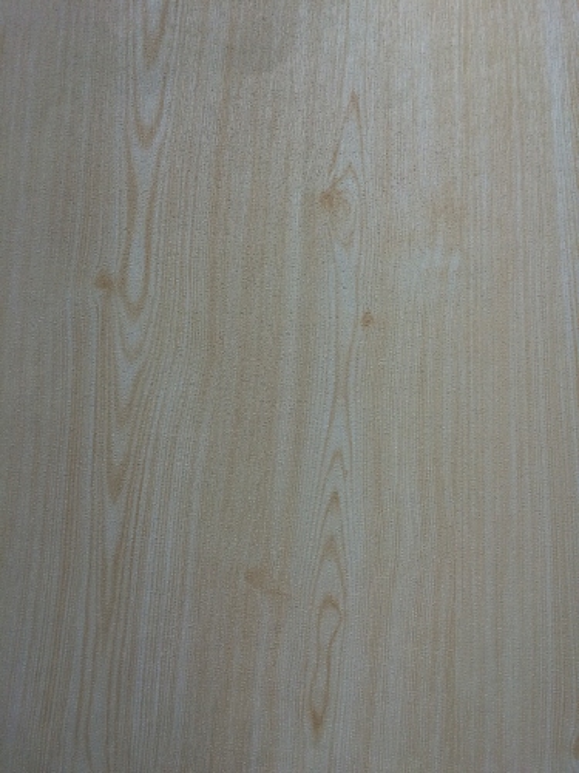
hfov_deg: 48.2
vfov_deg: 61.7
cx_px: 290
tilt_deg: -60.4
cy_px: 386
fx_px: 647
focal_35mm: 29
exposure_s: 1/33
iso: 100
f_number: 2.2
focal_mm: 4.15
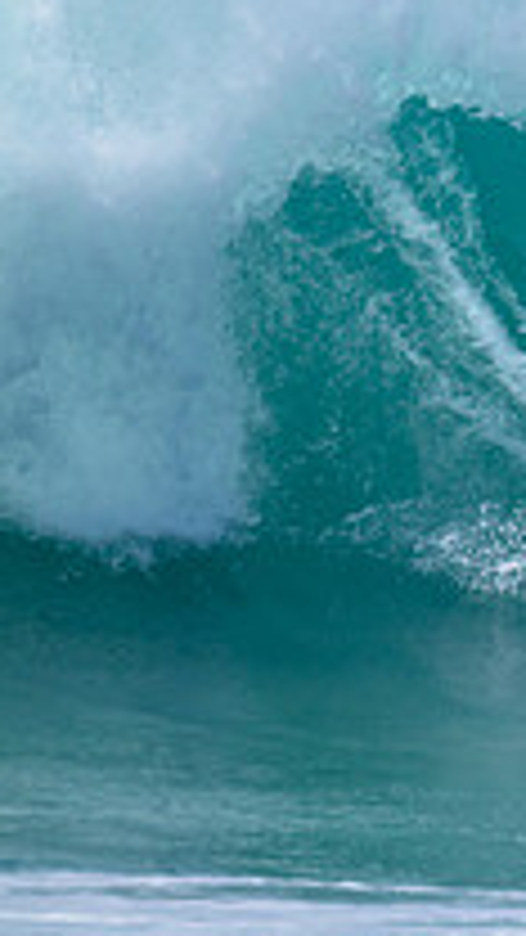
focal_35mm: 1634
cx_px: 1227
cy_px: 326
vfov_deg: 1.3
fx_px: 40516
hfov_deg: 0.7
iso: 500
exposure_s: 1/2000
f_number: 8
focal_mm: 560
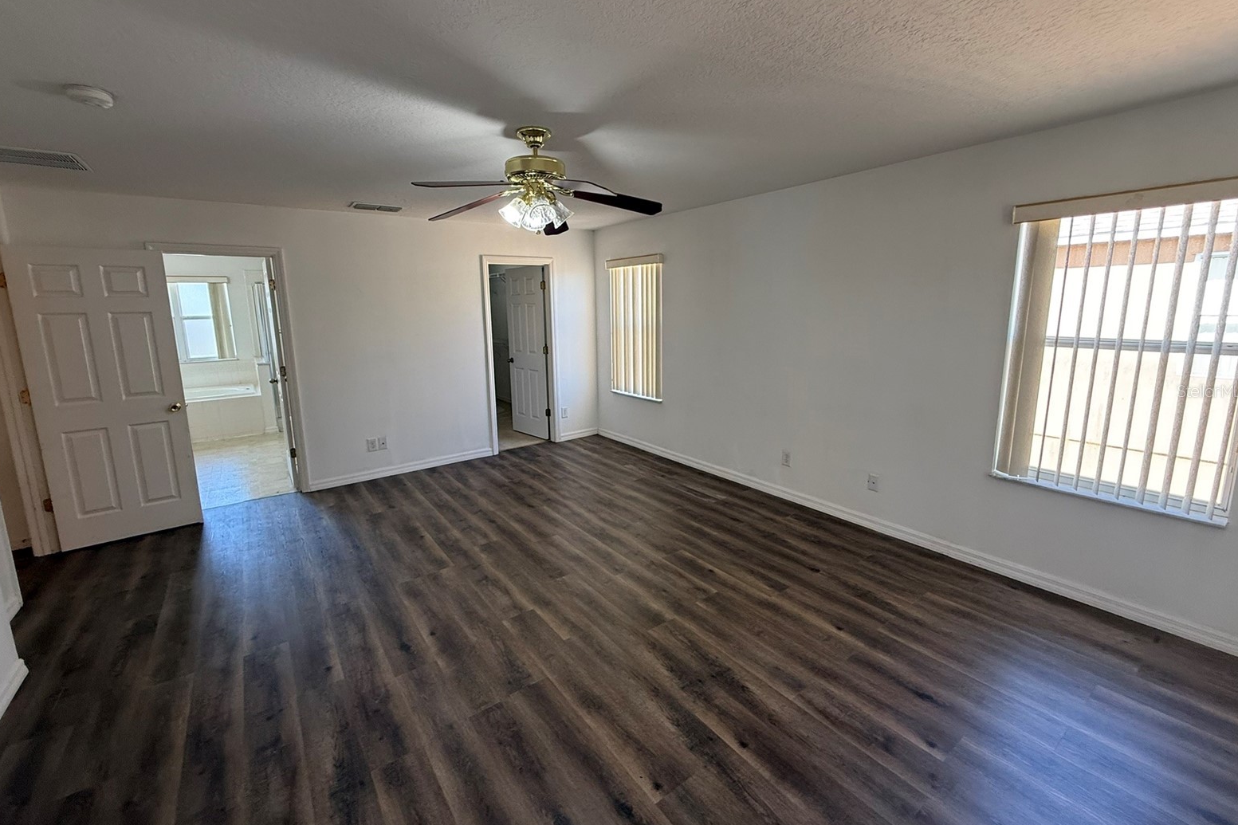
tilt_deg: -9.4
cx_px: 615
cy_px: 391
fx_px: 516
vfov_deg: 77.2
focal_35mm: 15
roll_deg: +1.2
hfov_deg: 100.4
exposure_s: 1/120
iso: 160
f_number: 2.2
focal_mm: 2.22
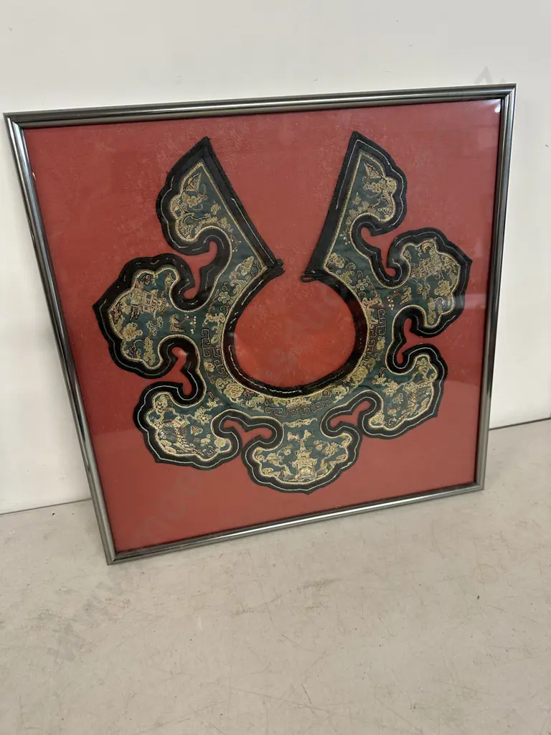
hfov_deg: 56.8
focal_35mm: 24
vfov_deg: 71.6
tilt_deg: -34.1
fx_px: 509
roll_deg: +0.5
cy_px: 368
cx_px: 276
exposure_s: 1/50
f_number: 1.78
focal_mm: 6.86
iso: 200
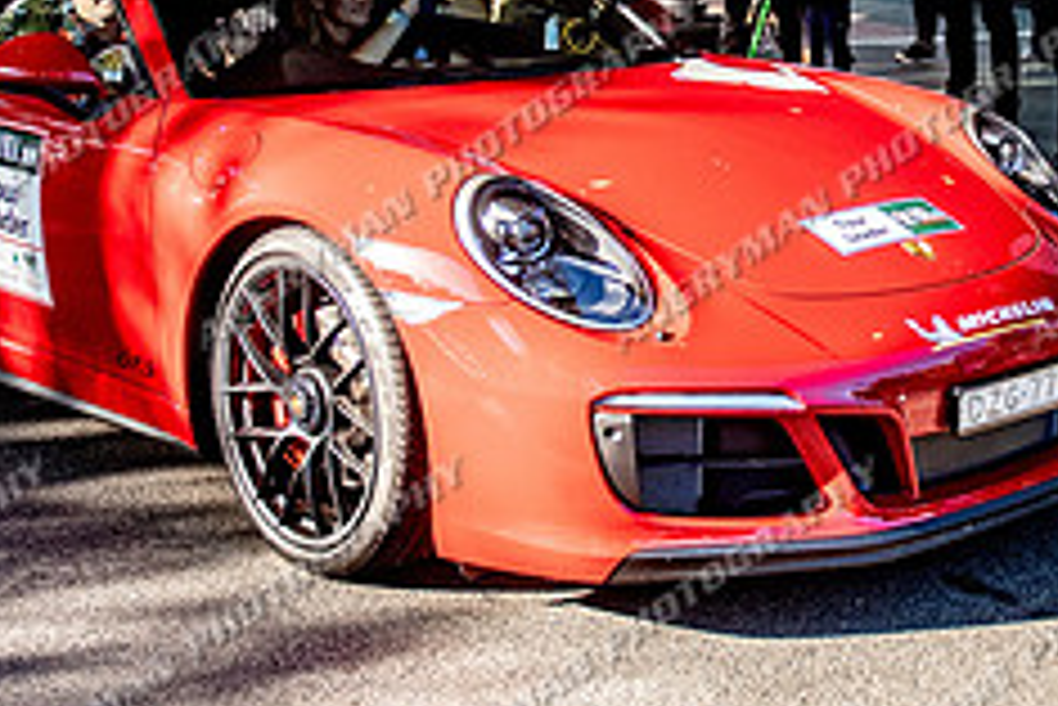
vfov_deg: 17.3
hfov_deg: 25.8
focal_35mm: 78
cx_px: 743
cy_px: 101
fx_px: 2294
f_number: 3.2
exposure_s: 1/4000
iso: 1600
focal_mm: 27
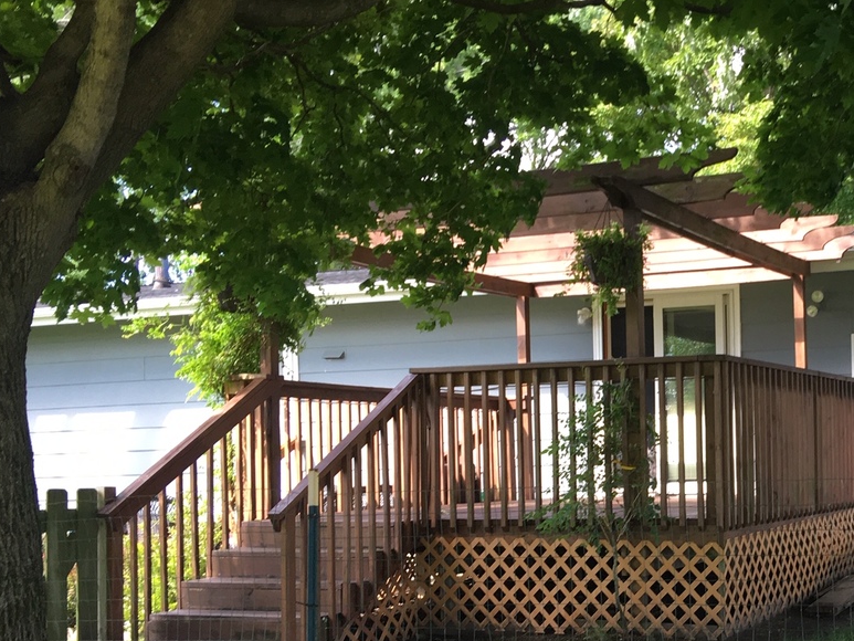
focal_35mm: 54
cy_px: 490
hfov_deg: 33.8
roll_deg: +0.3
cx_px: 750
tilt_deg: -2.3
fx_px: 1332
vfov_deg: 26.6
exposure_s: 1/120
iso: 40
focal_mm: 4.15
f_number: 2.2
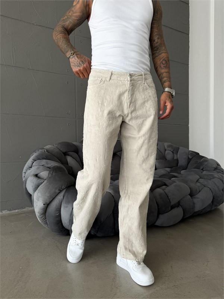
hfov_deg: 56.8
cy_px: 150
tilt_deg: -1.7
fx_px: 207
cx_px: 112
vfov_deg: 71.6
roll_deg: +0.5
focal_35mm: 24
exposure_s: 1/494
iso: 80
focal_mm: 6.76
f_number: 1.78
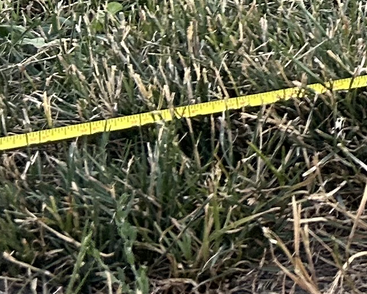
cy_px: -276
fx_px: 1738
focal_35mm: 160
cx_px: 801
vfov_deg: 9.1
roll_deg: +1.1
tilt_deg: -12.2
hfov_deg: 10.7
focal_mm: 5.7
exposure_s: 1/121
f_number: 1.5
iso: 100
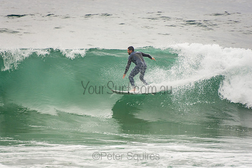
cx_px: 126
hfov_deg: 3.4
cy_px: 84
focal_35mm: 600
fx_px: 4201
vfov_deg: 2.3
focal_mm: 400
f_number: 5.6
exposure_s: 1/1250
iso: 320
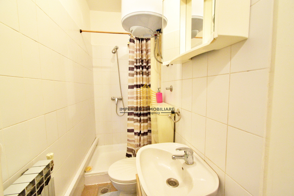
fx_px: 122
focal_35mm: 15
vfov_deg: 77.3
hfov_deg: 100.4
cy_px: 98
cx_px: 147
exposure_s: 1/20
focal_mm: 10
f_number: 10
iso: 3200
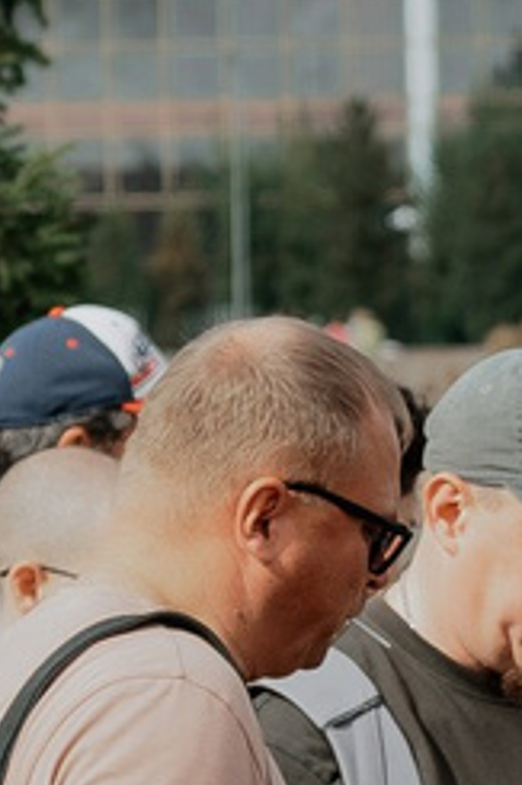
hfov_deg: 2.4
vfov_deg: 3.6
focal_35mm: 564
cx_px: 788
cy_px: 1434
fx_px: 12283
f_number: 3.5
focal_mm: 54
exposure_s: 1/1000
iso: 250
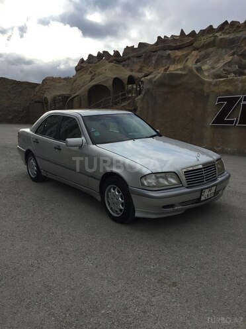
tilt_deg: -7.6
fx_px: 275
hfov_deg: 48.2
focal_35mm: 29
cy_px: 164
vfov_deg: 61.7
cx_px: 123
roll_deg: -2.0
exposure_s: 1/2083
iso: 32
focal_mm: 4.15
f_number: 2.2
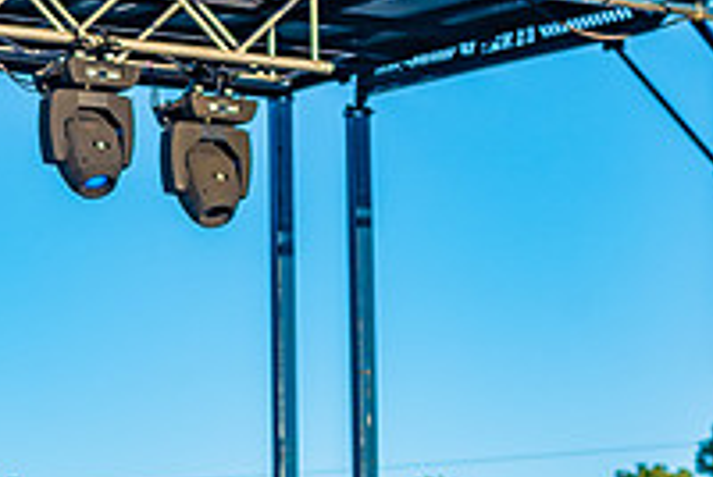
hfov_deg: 9.4
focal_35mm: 217
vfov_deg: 6.3
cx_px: -50
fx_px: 4304
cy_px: 379
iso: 250
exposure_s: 1/400
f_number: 5.6
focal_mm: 75
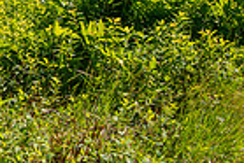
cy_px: -19
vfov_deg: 17.6
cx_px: -219
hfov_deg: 19.0
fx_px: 509
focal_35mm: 75
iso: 100
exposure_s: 1/500
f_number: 5
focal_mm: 18
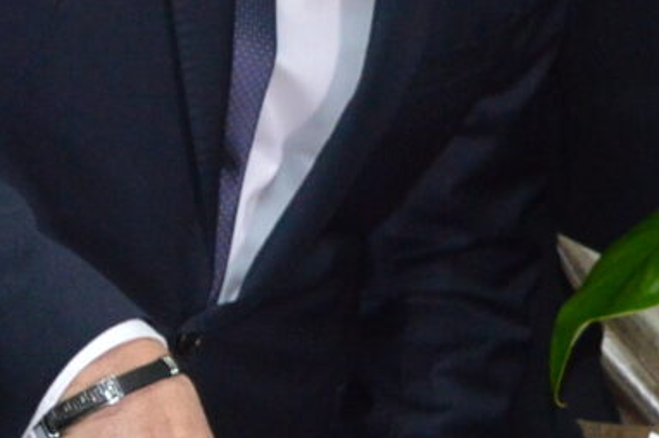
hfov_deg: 9.7
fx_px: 3866
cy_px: 416
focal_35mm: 211
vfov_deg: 6.5
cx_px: 136
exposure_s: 1/60
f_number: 3.8
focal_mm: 21
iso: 720
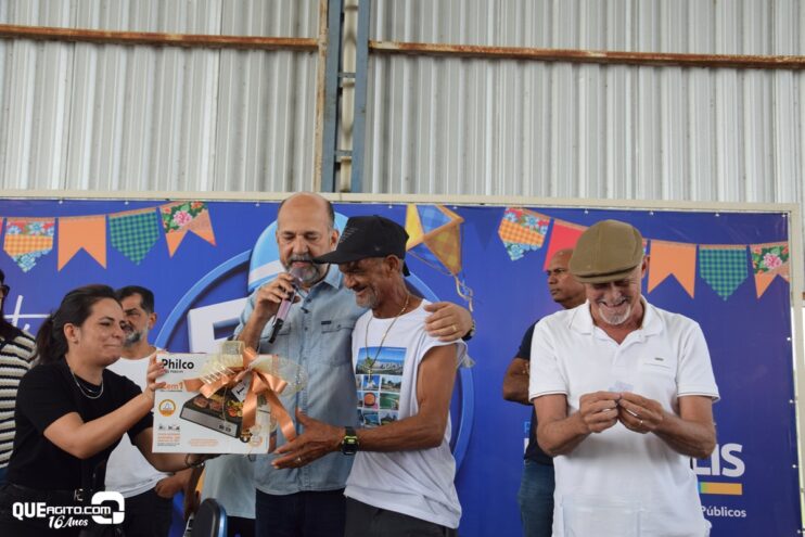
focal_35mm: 42
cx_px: 402
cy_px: 268
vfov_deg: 31.9
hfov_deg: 46.4
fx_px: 939
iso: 400
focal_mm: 28
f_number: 6.3
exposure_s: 1/160
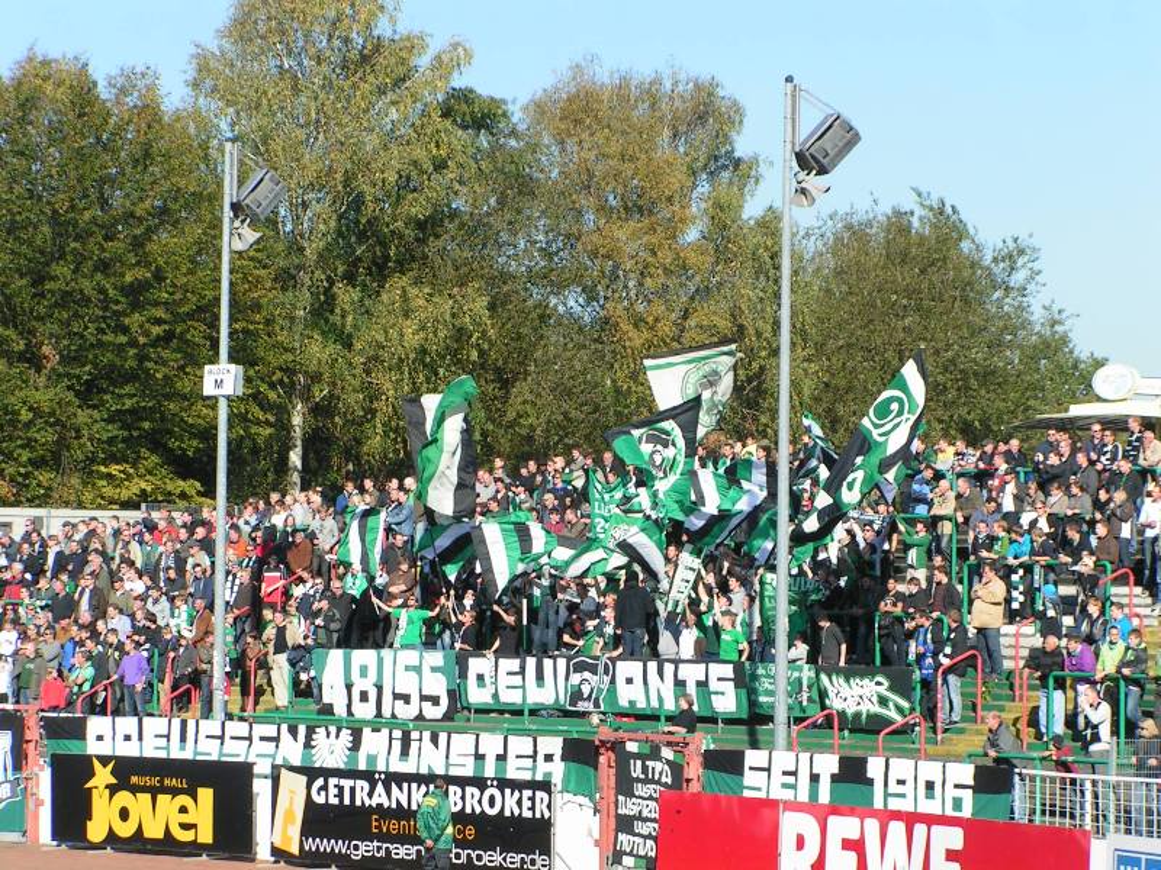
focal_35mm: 131
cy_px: 435
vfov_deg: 11.3
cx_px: 580
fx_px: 4394
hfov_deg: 15.1
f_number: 6.3
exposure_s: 1/320
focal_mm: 20
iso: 50
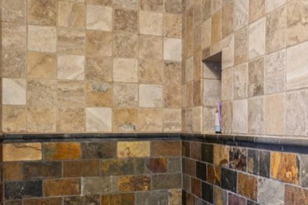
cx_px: 262
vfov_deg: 30.9
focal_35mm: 43
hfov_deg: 42.6
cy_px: 141
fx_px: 368
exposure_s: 1/2.5
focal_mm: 16
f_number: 8
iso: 400
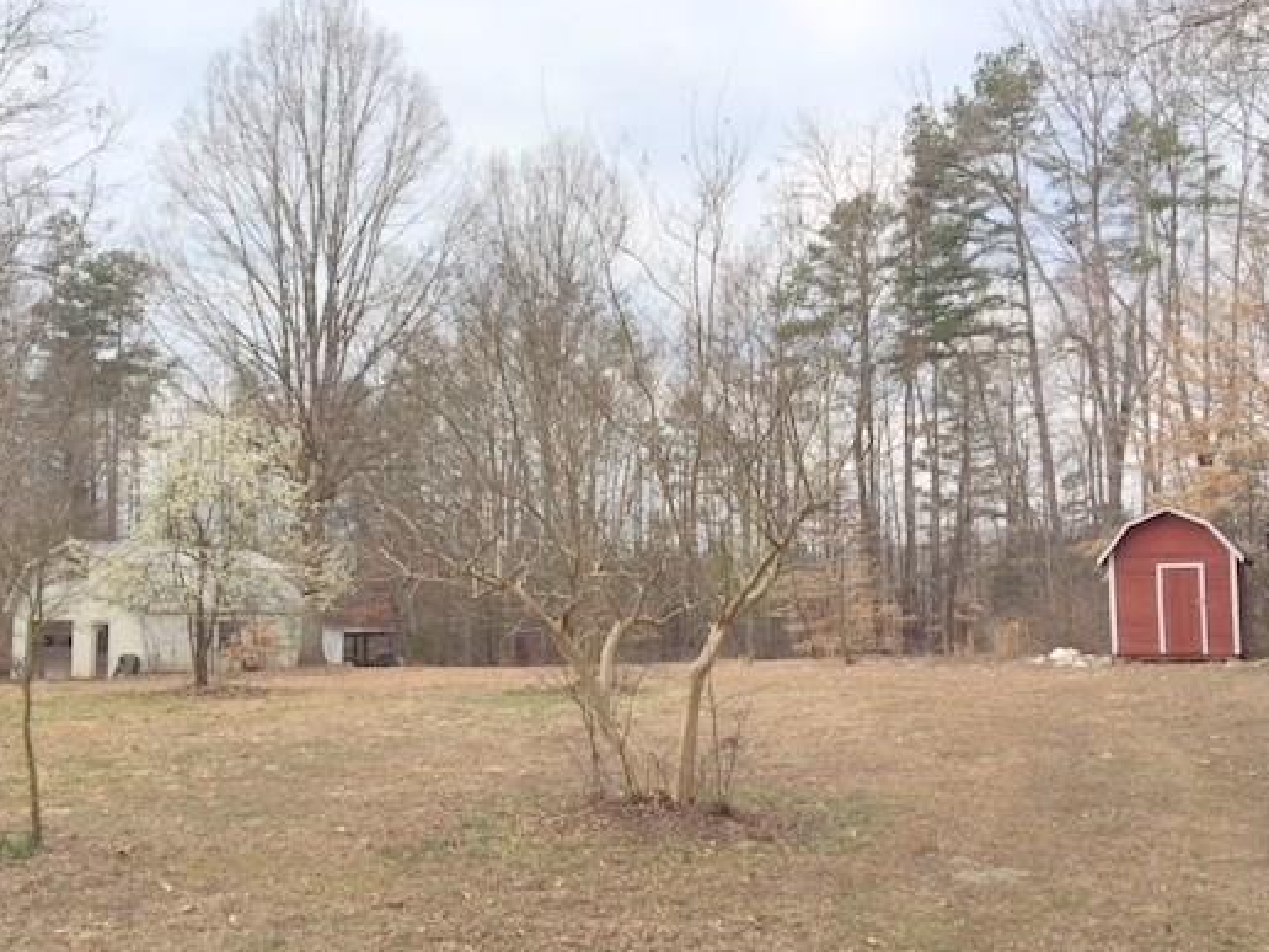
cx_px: 541
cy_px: 539
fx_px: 1320
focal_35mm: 36
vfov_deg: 39.6
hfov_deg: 51.2
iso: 25
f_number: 2.2
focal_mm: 4.15
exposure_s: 1/950
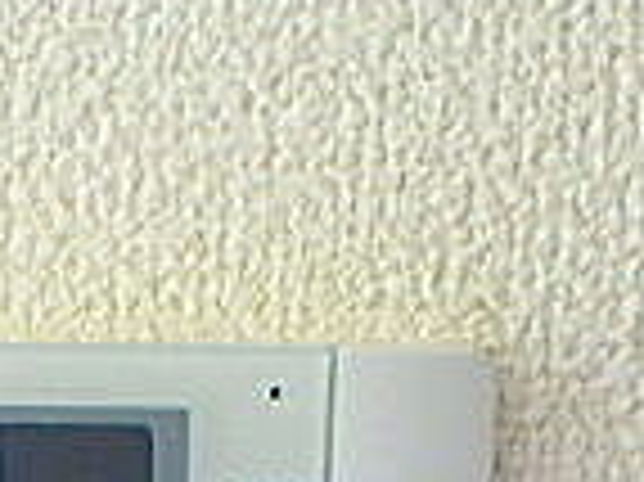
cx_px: -108
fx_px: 1747
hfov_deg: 19.7
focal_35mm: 94
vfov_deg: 14.8
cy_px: 667
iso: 400
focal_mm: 3.7
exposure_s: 1/30
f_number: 3.5
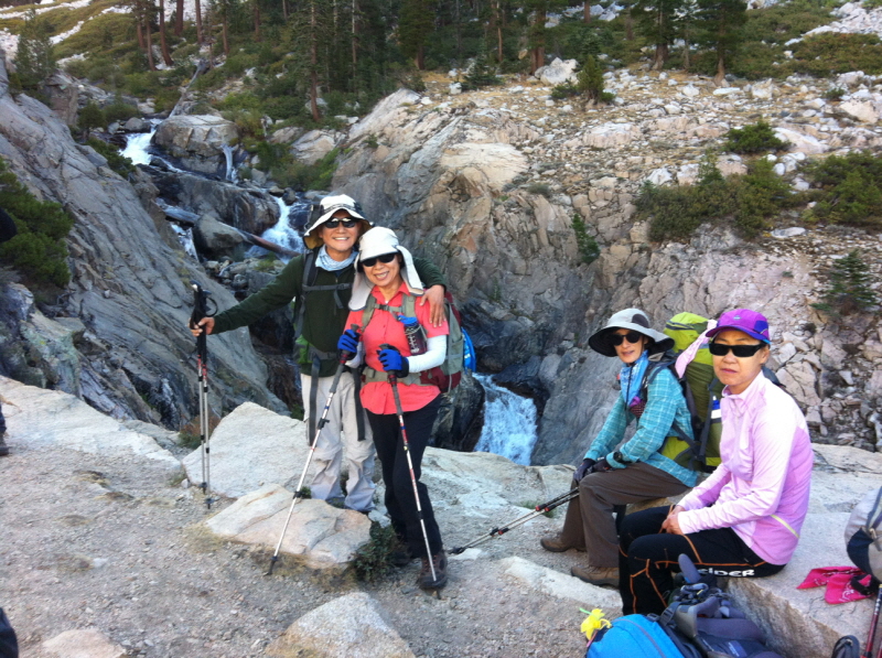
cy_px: 329
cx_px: 441
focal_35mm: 35
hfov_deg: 52.7
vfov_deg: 40.6
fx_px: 890
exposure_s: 1/120
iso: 100
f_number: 2.8
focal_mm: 3.85
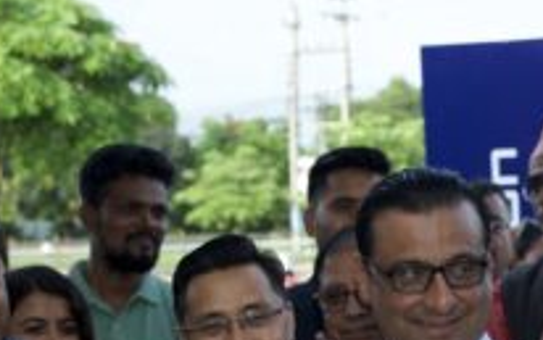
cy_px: 443
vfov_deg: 11.0
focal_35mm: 117
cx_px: 635
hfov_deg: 17.1
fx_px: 1727
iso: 100
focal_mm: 30.7
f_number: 3.5
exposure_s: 1/250
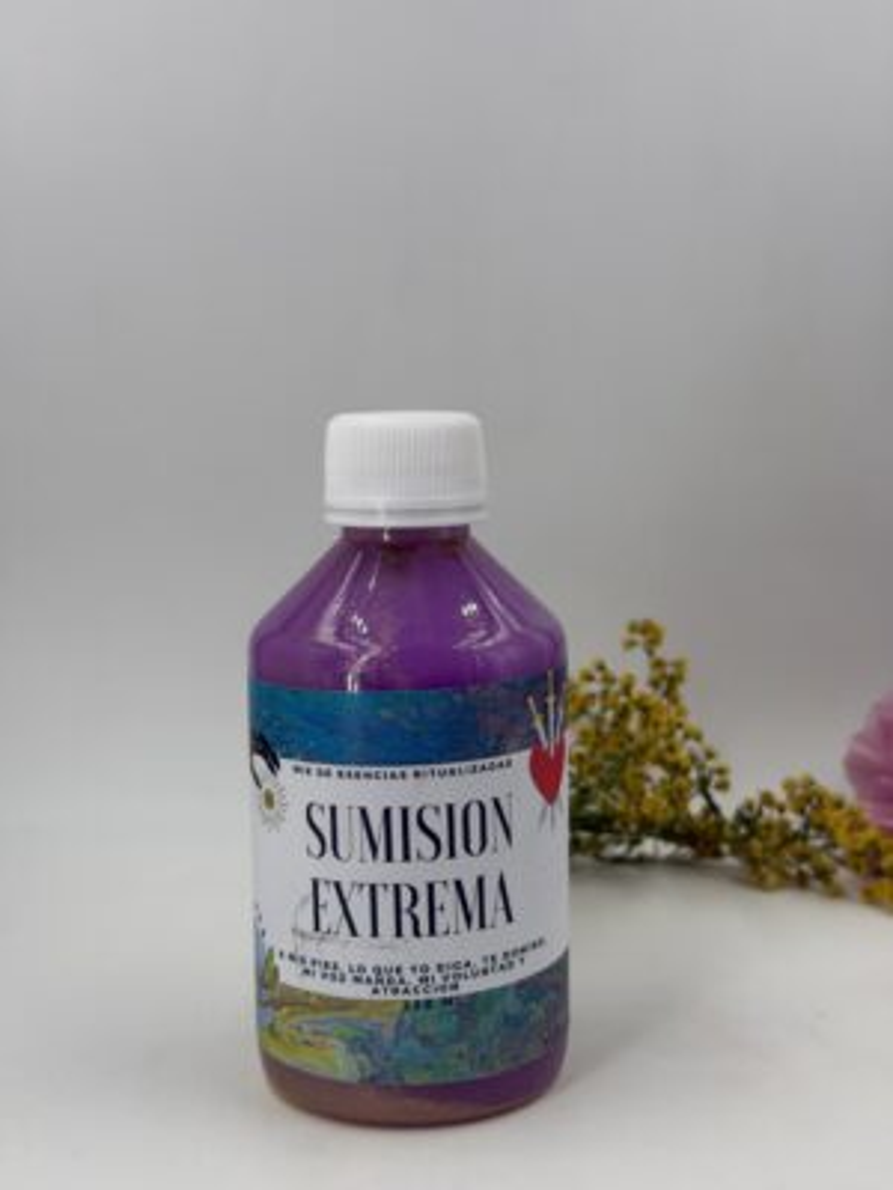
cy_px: 595
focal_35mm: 48
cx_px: 446
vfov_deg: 39.7
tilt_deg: -6.1
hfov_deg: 30.3
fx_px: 1651
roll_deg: -0.9
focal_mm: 6.76
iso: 64
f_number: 1.78
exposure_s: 1/2088
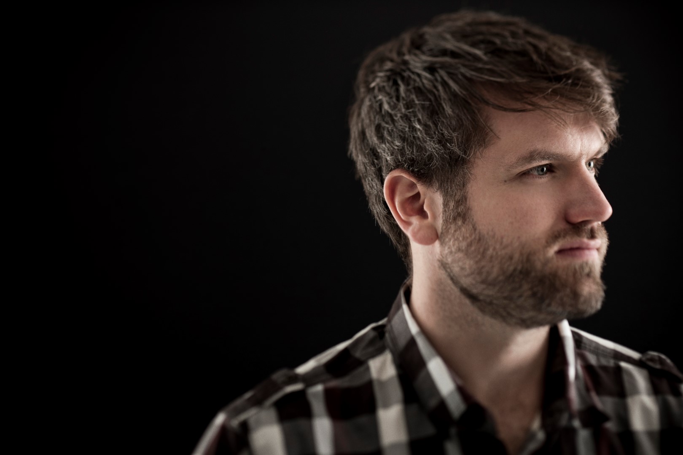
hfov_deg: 23.9
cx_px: 342
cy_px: 228
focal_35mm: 85
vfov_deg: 16.1
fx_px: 1613
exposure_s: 1/125
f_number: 4.2
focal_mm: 85
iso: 50
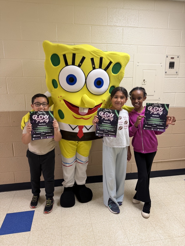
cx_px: 92
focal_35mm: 24
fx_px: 171
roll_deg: -0.2
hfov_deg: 56.8
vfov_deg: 71.6
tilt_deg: -11.4
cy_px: 123
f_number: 1.78
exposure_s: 1/60
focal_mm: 6.76
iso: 160
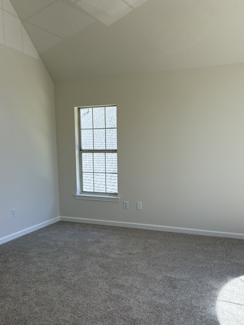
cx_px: 128
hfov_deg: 44.1
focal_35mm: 32
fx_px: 301
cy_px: 188
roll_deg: +1.2
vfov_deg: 56.6
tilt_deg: -6.0
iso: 64
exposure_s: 1/465
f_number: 1.6
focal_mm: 5.96
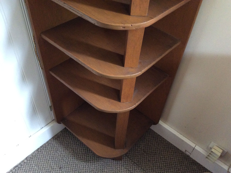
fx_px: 213
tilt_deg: -47.2
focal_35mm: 32
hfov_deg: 56.9
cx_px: 116
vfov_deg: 44.1
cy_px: 86
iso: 250
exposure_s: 1/17
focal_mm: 3.3
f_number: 2.4
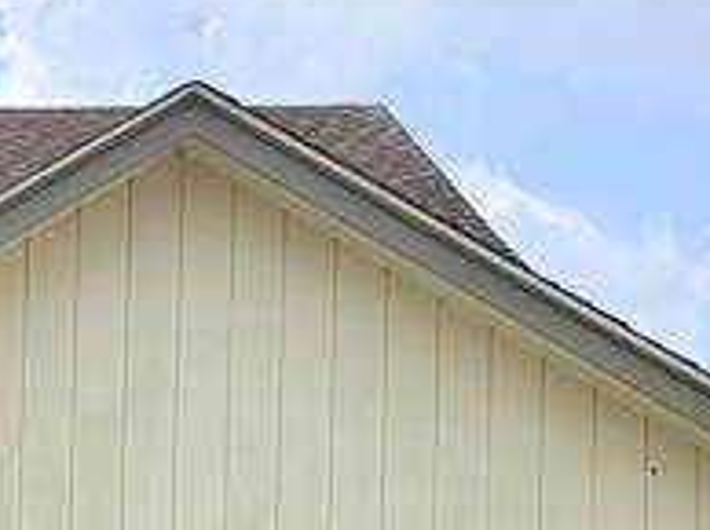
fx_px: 2602
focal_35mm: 127
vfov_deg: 11.0
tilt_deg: +1.2
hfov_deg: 14.3
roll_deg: -1.5
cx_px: -417
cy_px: 914
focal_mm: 6.76
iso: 80
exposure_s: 1/9091
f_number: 1.78
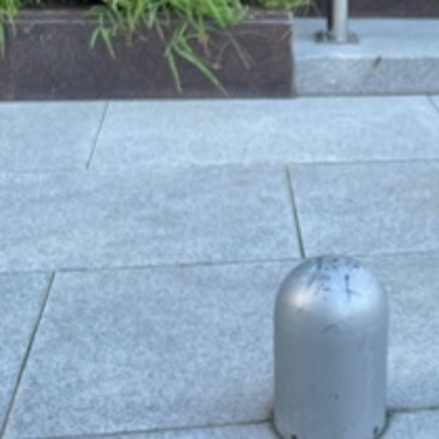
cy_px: 180
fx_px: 1004
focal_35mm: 70
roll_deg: -2.7
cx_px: 408
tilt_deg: -20.4
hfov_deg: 23.9
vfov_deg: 24.6
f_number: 1.6
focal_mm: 4.2
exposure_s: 1/121
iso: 64
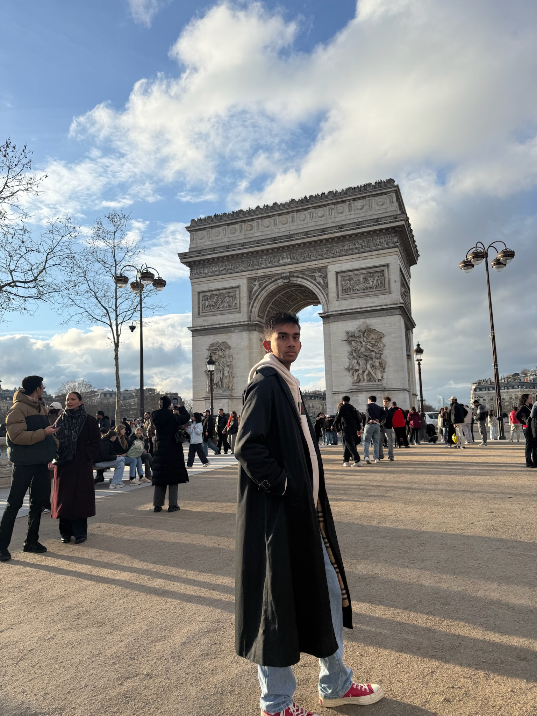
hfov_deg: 56.8
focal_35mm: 24
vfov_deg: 71.6
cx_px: 268
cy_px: 358
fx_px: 496
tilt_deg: +7.8
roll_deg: +1.2
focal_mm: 6.76
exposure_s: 1/3953
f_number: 1.78
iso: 80
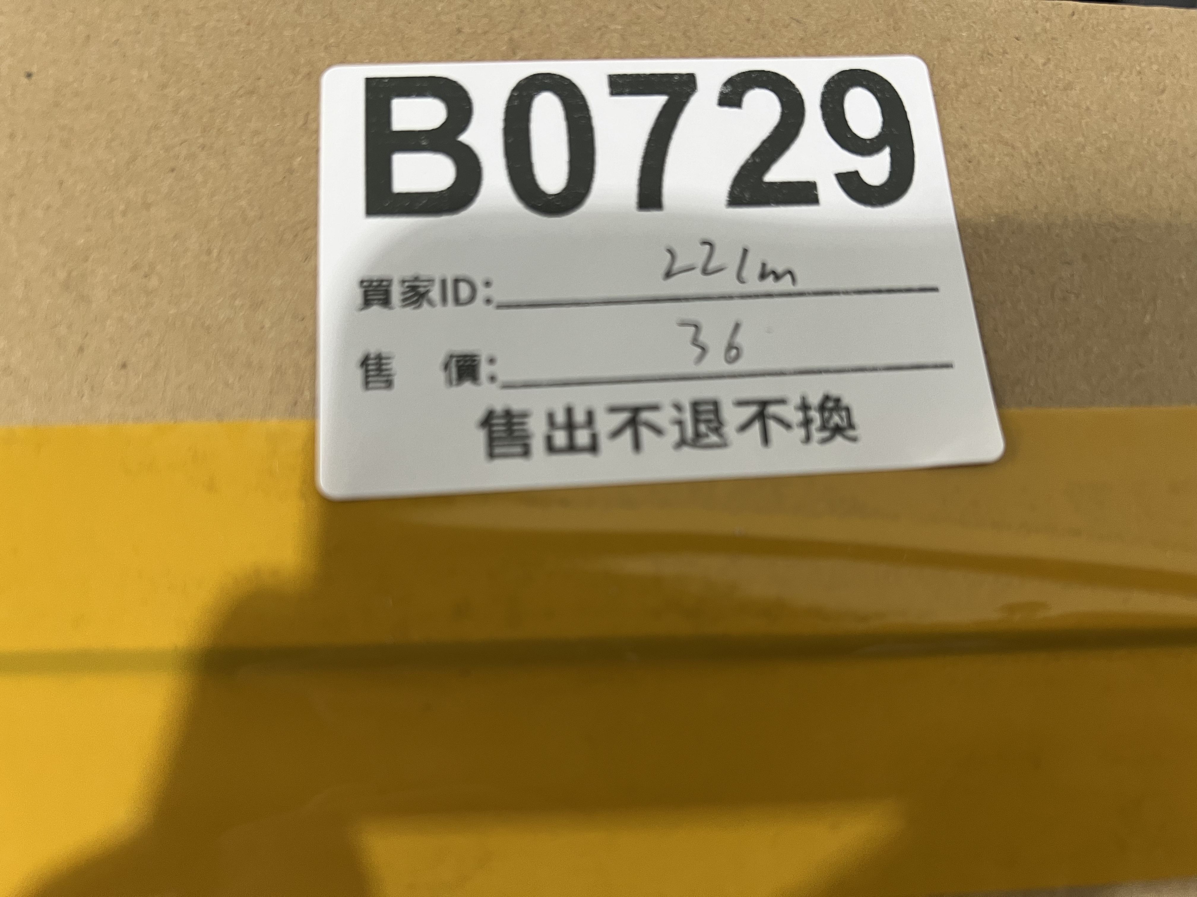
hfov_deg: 67.3
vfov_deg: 53.1
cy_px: 448
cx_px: 598
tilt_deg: -75.7
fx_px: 899
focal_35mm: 26
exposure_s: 1/50
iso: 125
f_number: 1.5
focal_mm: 5.7
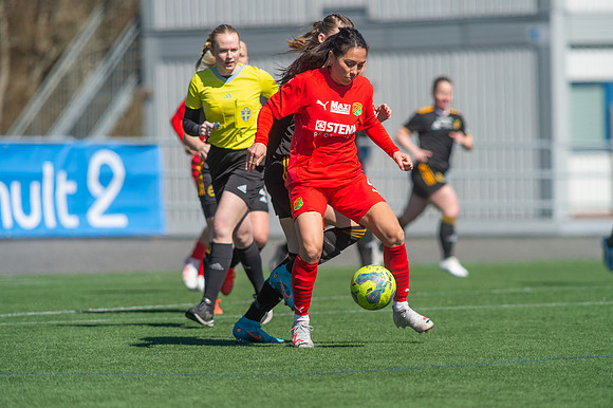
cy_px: 204
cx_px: 306
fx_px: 7147
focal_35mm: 420
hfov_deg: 4.9
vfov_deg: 3.3
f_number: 4
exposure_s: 1/1600
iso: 160
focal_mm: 420
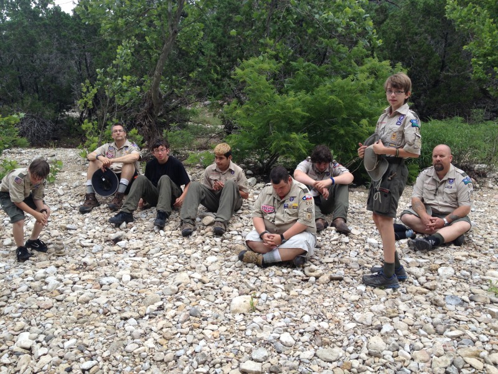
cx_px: 249
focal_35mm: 35
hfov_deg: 52.6
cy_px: 187
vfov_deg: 40.7
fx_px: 504
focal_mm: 4.28
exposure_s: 1/237
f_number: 2.4
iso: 50
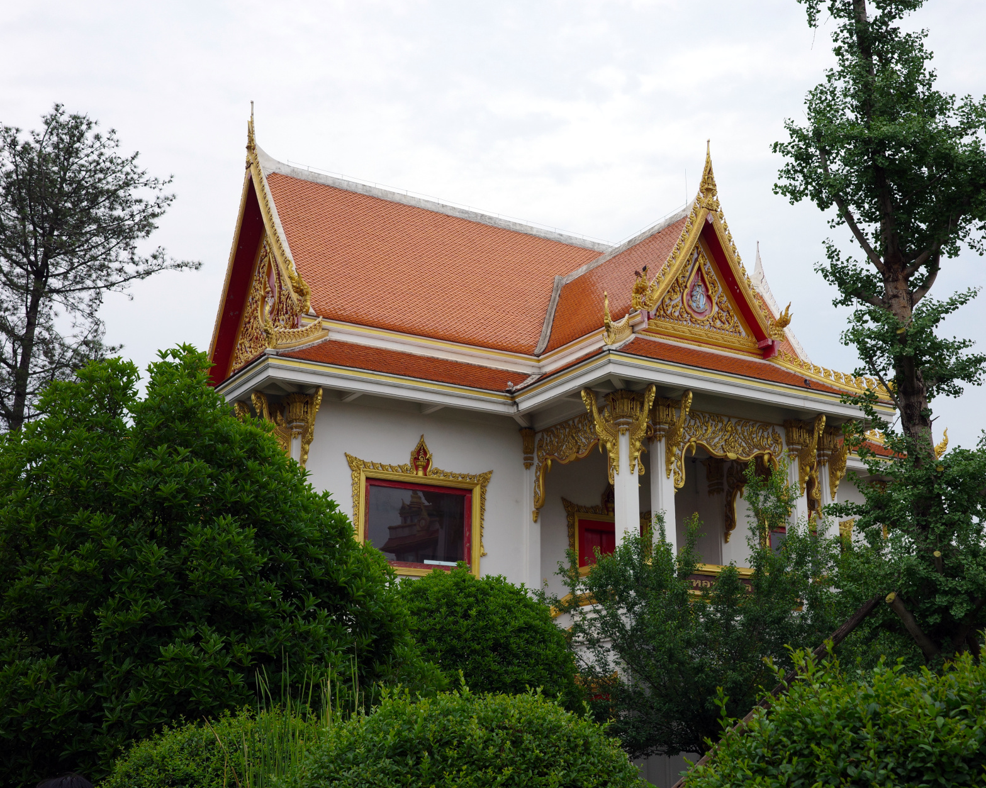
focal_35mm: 46
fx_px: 1342
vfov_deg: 32.7
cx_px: 559
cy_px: 402
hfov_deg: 40.3
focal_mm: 26
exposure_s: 1/640
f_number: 5.6
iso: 200
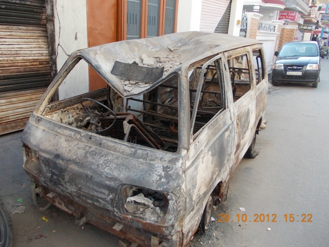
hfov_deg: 63.4
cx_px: 164
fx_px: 266
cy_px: 124
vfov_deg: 49.7
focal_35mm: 28
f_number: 2.7
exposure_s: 1/160
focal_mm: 4
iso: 80
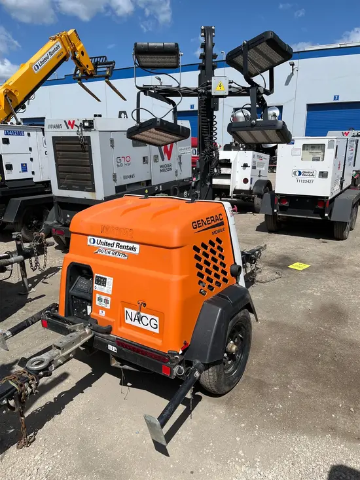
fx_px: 360
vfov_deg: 67.3
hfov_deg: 53.1
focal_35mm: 26
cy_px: 240
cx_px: 180
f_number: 1.6
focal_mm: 5.1
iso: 50
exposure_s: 1/5319
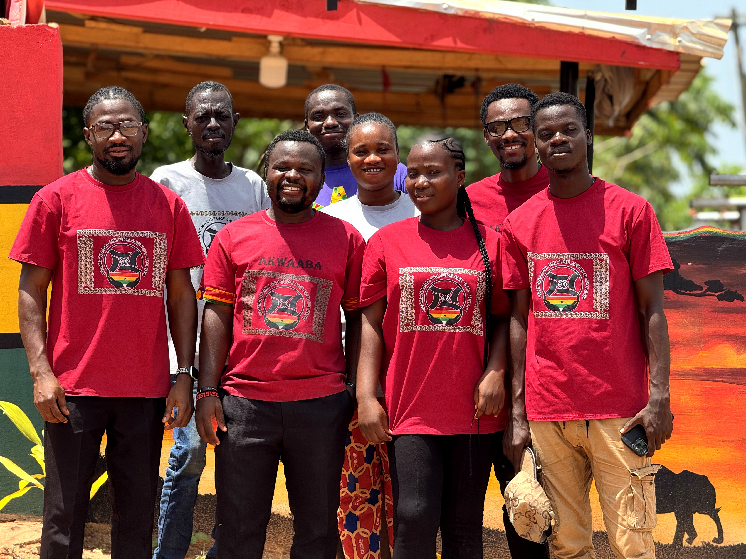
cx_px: 373
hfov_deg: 16.4
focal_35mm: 120
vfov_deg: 12.3
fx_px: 2586
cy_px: 280
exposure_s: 1/345
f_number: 2.8
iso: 50
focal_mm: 15.66
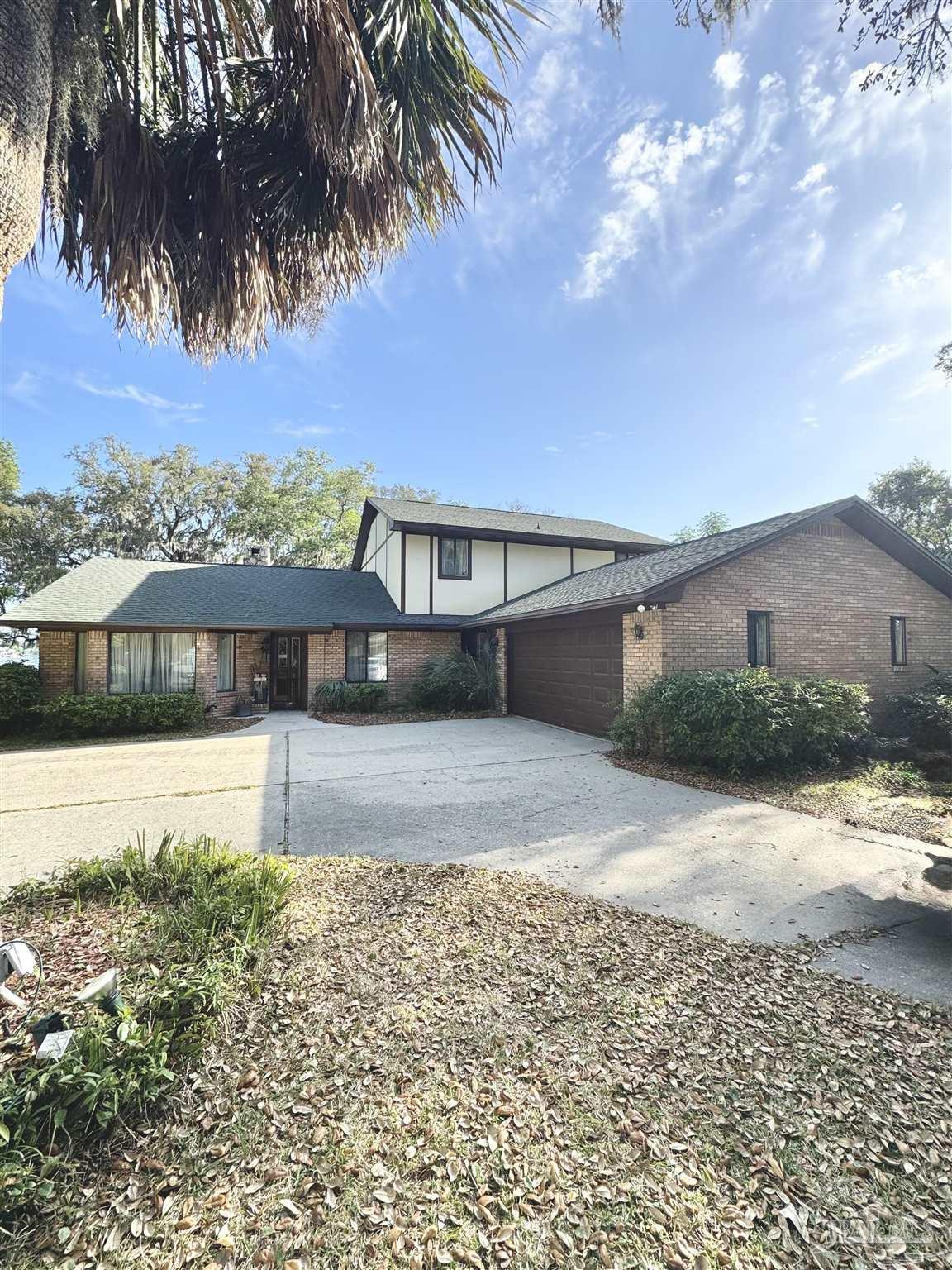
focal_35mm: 14
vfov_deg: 102.1
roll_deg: +0.0
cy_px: 635
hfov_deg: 85.7
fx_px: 513
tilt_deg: +1.6
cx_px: 476
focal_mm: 2.22
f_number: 2.2
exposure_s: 1/968
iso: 40
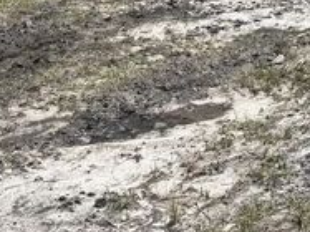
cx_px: 446
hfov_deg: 19.6
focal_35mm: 89
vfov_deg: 15.1
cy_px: -139
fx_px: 797
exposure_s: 1/3021
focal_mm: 5.96
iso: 50
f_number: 1.6
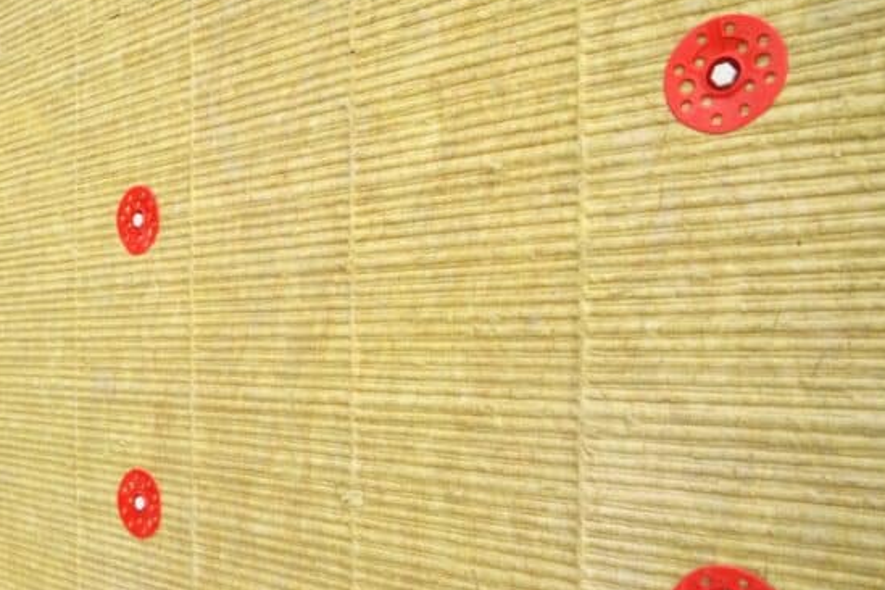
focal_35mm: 35
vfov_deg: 37.8
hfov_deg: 53.2
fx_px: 860
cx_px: 284
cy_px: 337
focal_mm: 17
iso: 400
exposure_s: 1/25
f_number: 14
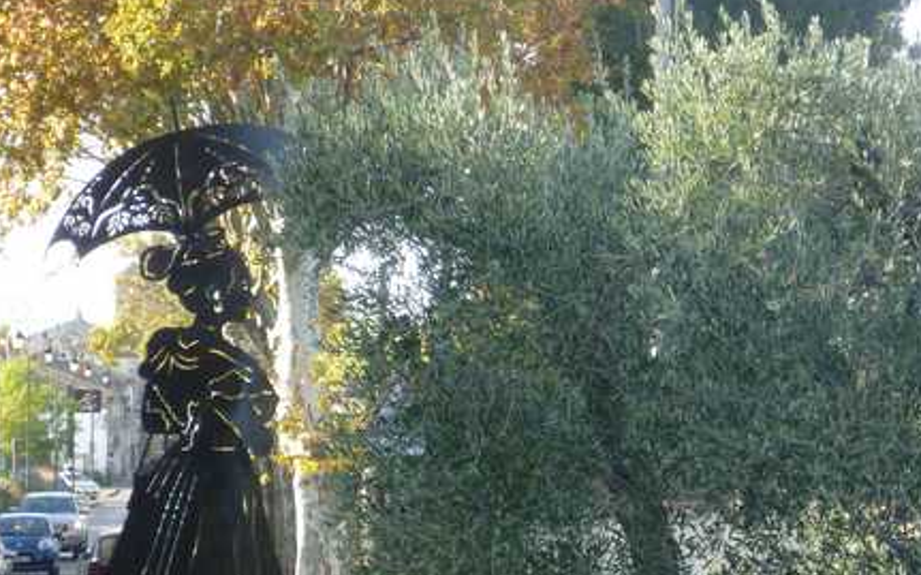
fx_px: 4265
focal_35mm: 170
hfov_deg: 12.3
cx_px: 660
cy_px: 387
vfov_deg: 7.7
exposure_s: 1/80
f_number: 5.9
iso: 160
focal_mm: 19.2
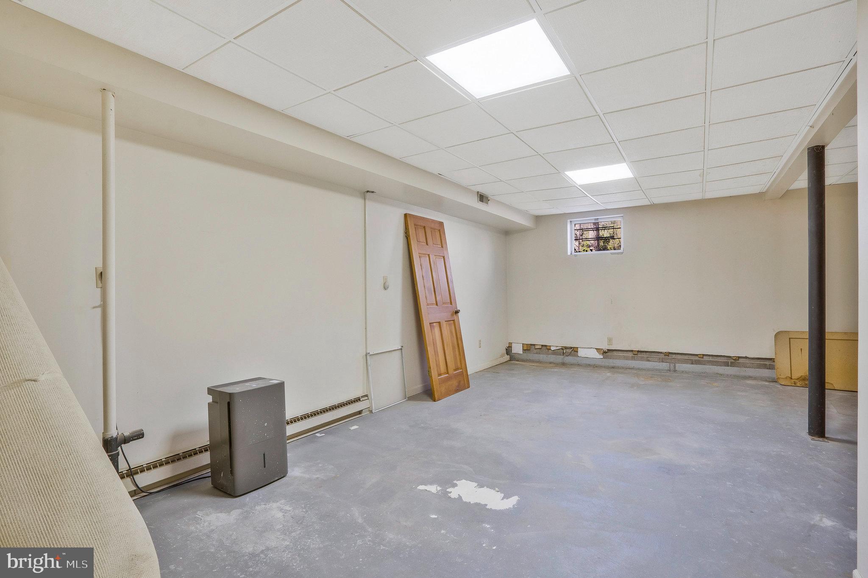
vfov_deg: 73.7
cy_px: 289
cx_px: 434
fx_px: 386
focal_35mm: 16
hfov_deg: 96.8
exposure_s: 1/25
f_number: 8
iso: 1250
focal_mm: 16
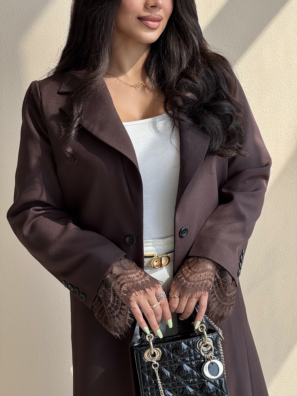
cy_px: 198
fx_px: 881
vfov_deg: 25.3
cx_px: 148
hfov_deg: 19.1
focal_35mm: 77
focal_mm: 9
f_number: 2.8
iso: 50
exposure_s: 1/99
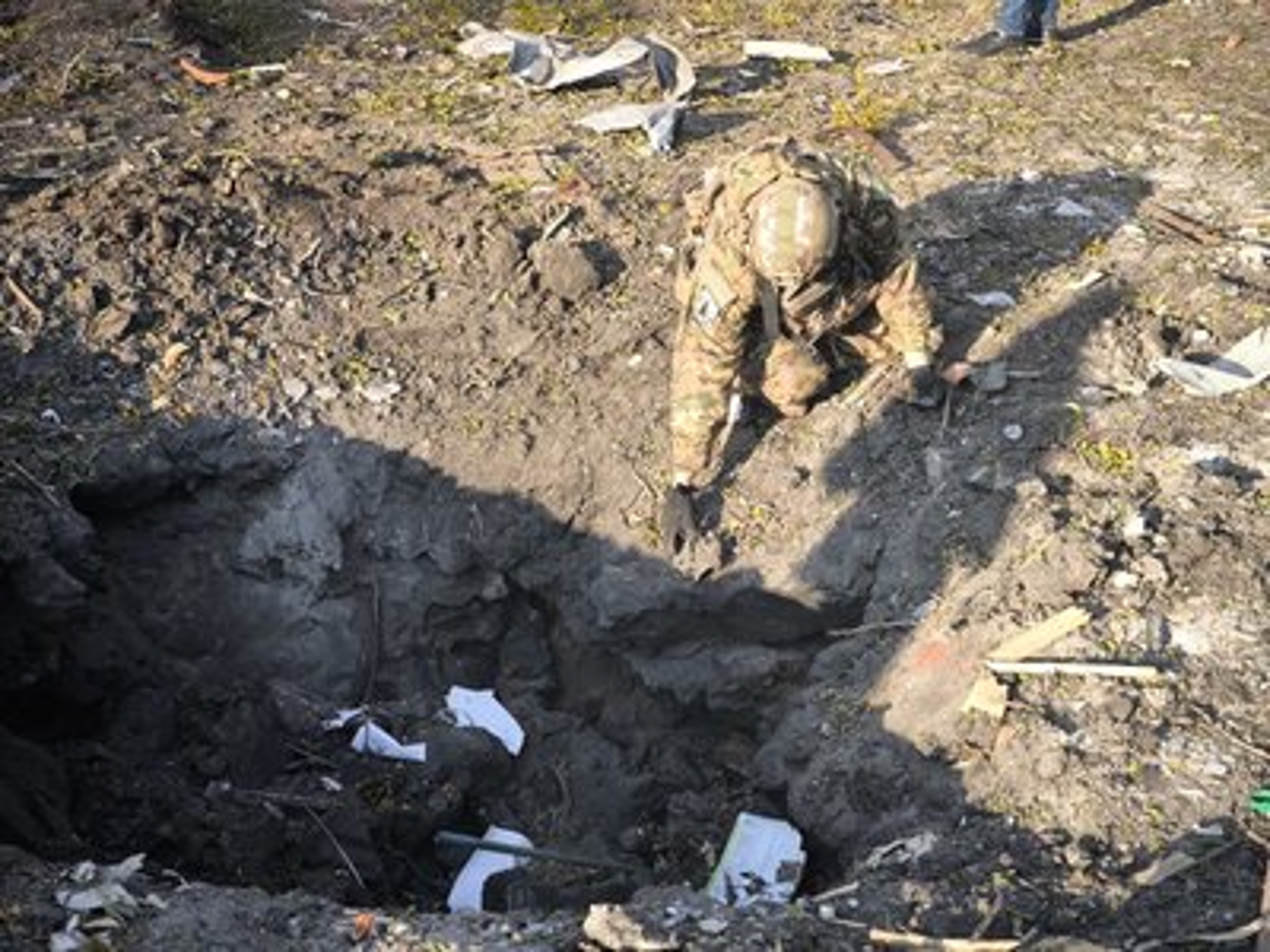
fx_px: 1834
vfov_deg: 29.1
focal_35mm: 50
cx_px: 635
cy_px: 476
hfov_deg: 38.2
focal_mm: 7.1
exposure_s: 1/207
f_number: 1.9
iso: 50
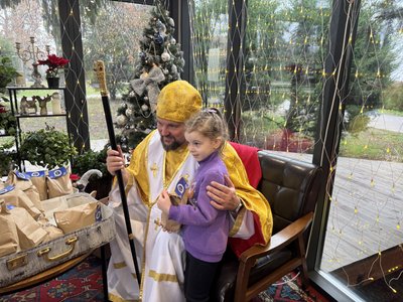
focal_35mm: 24
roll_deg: -1.3
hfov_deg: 71.6
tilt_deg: -15.1
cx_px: 202
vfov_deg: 56.8
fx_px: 279
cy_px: 151
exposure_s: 1/50
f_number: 1.78
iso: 160
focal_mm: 6.76
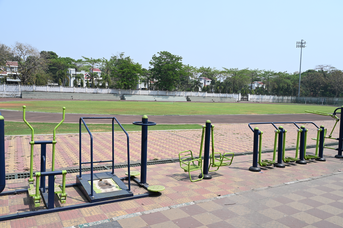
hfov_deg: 65.5
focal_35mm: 28
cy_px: 114
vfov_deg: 46.3
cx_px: 172
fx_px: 267
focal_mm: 28
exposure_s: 1/160
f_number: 7.1
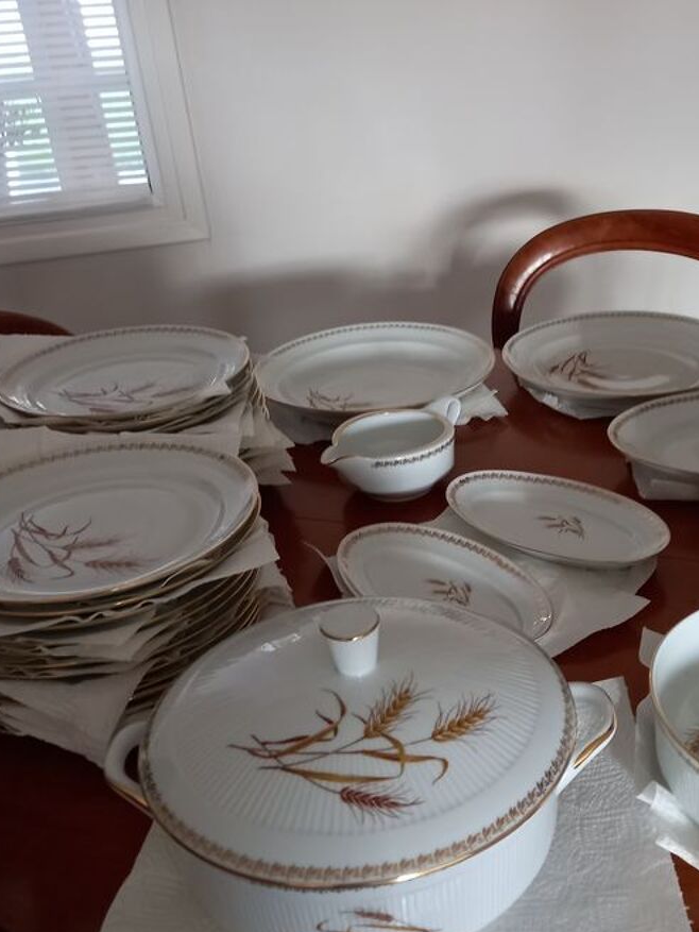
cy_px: 538
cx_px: 487
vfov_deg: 48.8
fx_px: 1023
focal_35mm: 38
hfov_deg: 37.2
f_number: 2
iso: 250
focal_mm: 4.6
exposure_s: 1/24
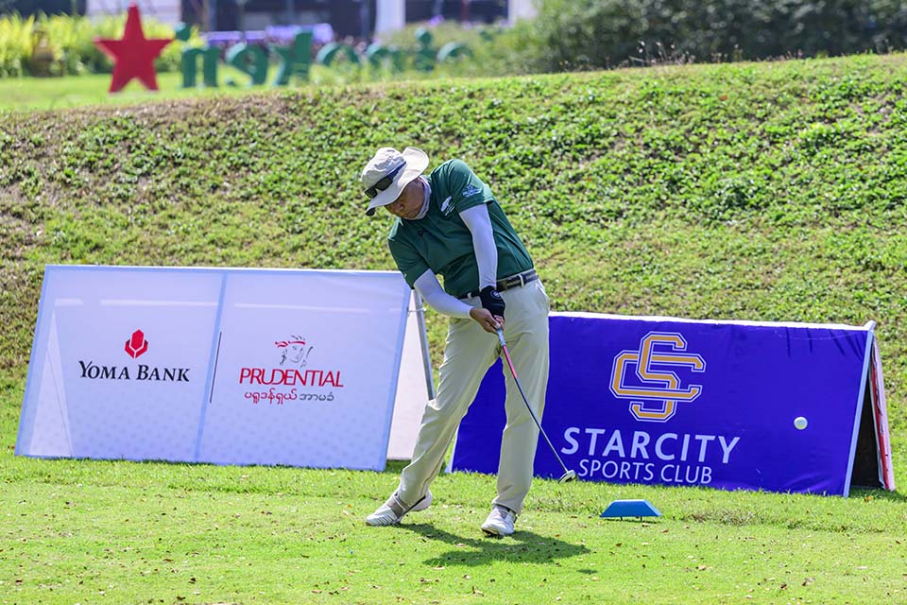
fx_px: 3527
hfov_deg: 14.7
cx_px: 454
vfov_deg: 9.8
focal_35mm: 140
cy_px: 302
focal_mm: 140
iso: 640
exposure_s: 1/6400
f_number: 3.2
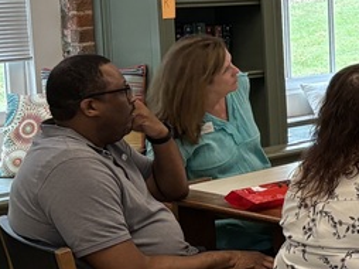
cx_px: 677
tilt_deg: -6.2
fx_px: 1088
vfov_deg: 14.0
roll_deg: +0.3
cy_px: 65
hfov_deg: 15.6
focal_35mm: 105
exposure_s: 1/60
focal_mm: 5.96
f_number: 1.6
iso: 250
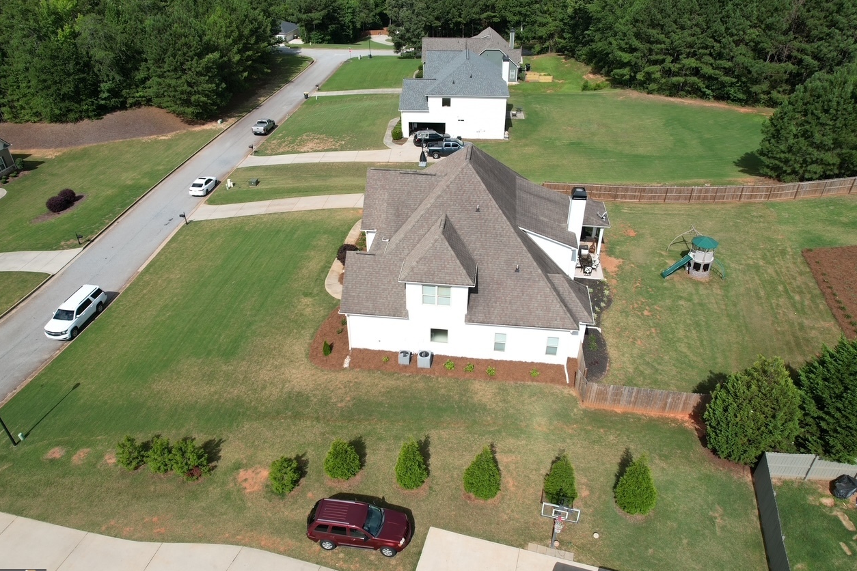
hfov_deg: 73.7
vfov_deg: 53.1
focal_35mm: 24
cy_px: 288
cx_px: 422
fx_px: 571
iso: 110
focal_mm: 8.38
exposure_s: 1/2000
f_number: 2.8
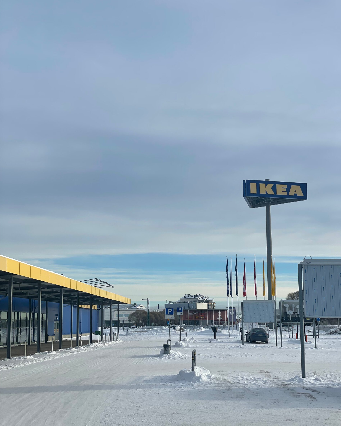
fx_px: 694
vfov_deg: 34.1
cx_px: 172
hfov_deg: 27.6
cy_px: 227
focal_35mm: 55
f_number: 2
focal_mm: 6
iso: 25
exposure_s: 1/2179
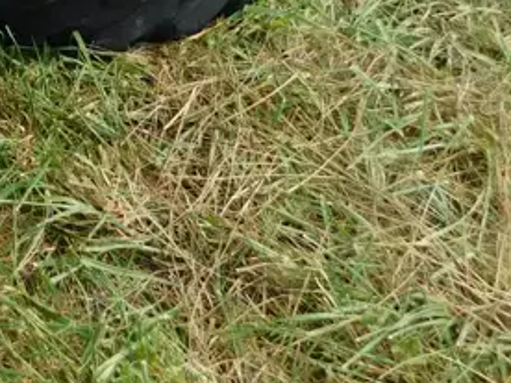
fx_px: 1181
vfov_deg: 17.5
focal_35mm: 80
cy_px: -91
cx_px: -163
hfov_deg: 21.9
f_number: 3
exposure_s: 1/800
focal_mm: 4
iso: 125
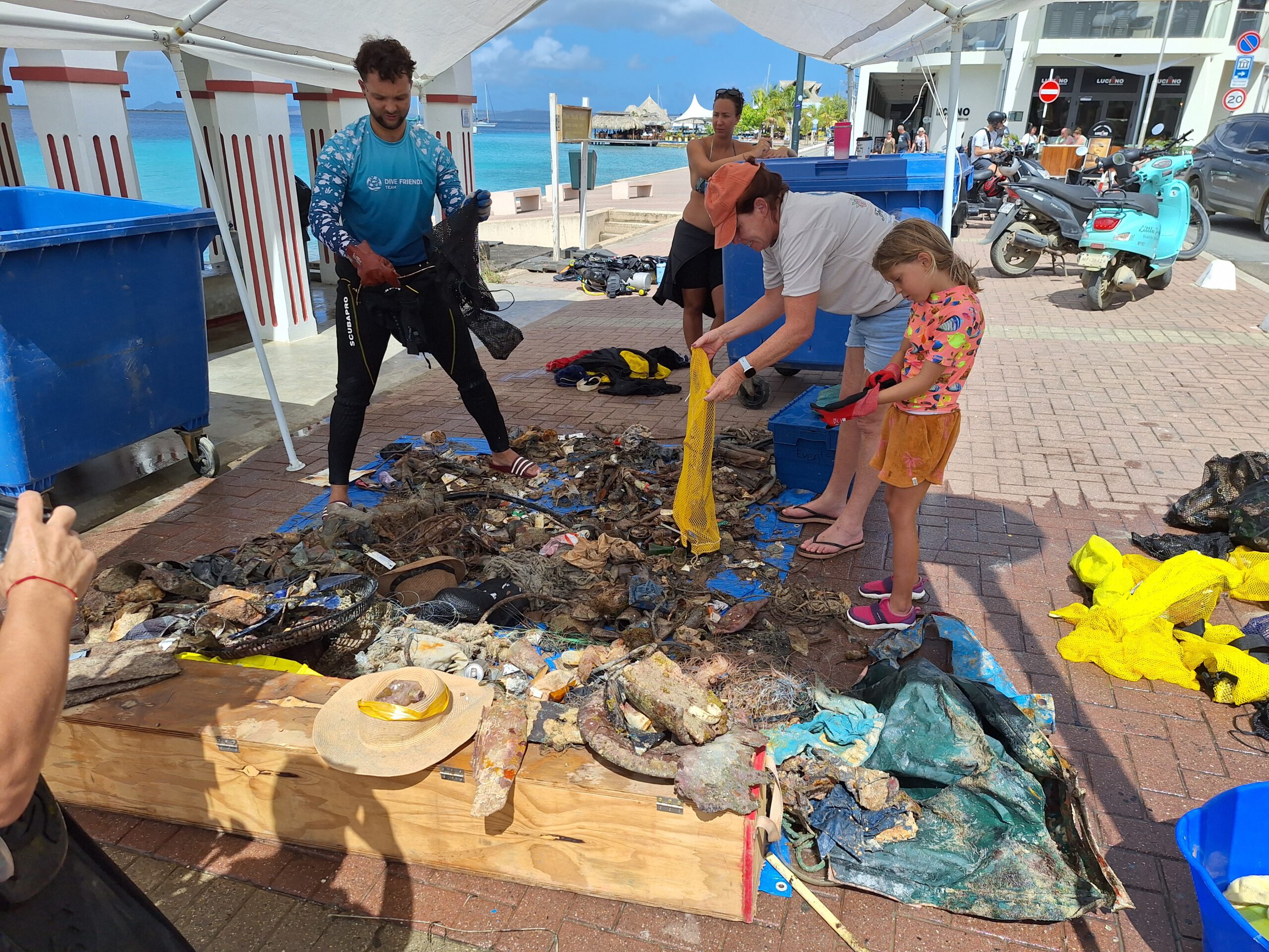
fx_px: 843
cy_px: 476
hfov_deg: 73.9
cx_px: 634
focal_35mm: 23
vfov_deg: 58.9
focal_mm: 5.54
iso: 40
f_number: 1.8
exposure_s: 1/2959
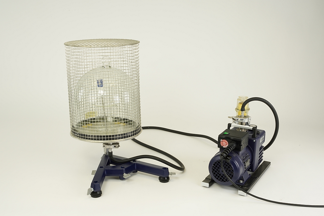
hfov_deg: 39.6
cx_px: 162
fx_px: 450
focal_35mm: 50
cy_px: 108
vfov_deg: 27.0
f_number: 22
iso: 160
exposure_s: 1/5
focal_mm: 50
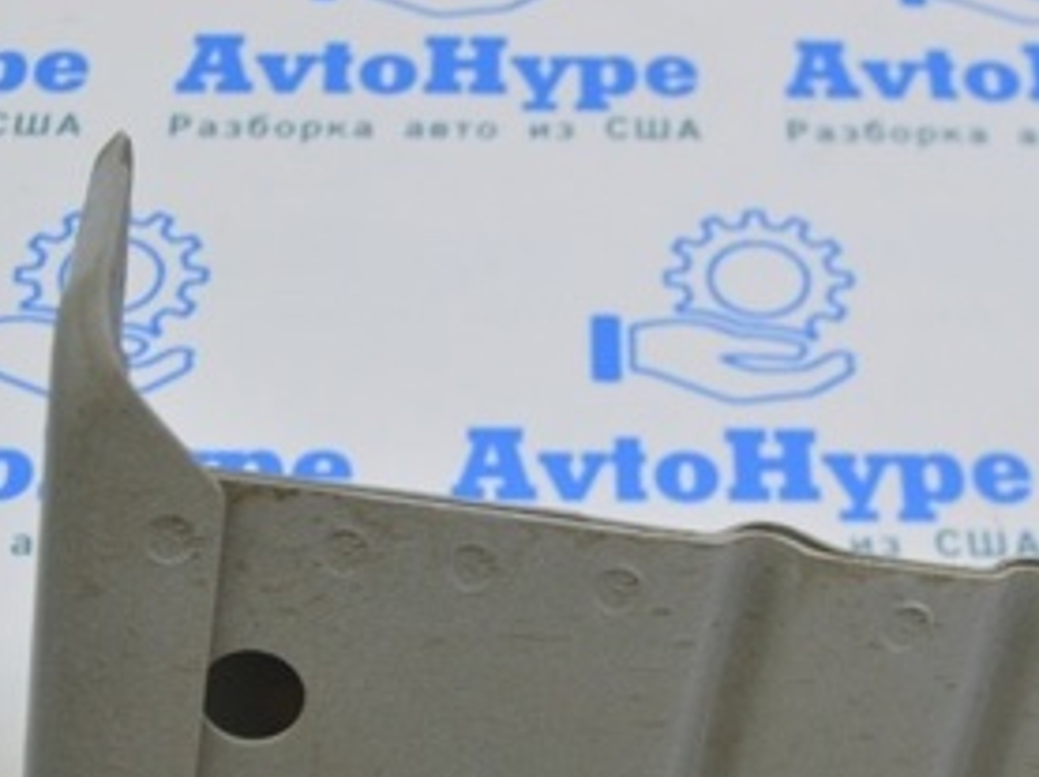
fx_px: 2398
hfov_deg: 24.4
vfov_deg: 17.9
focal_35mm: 80
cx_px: 574
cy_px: 790
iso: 400
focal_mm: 24
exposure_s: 1/30
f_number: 5.6
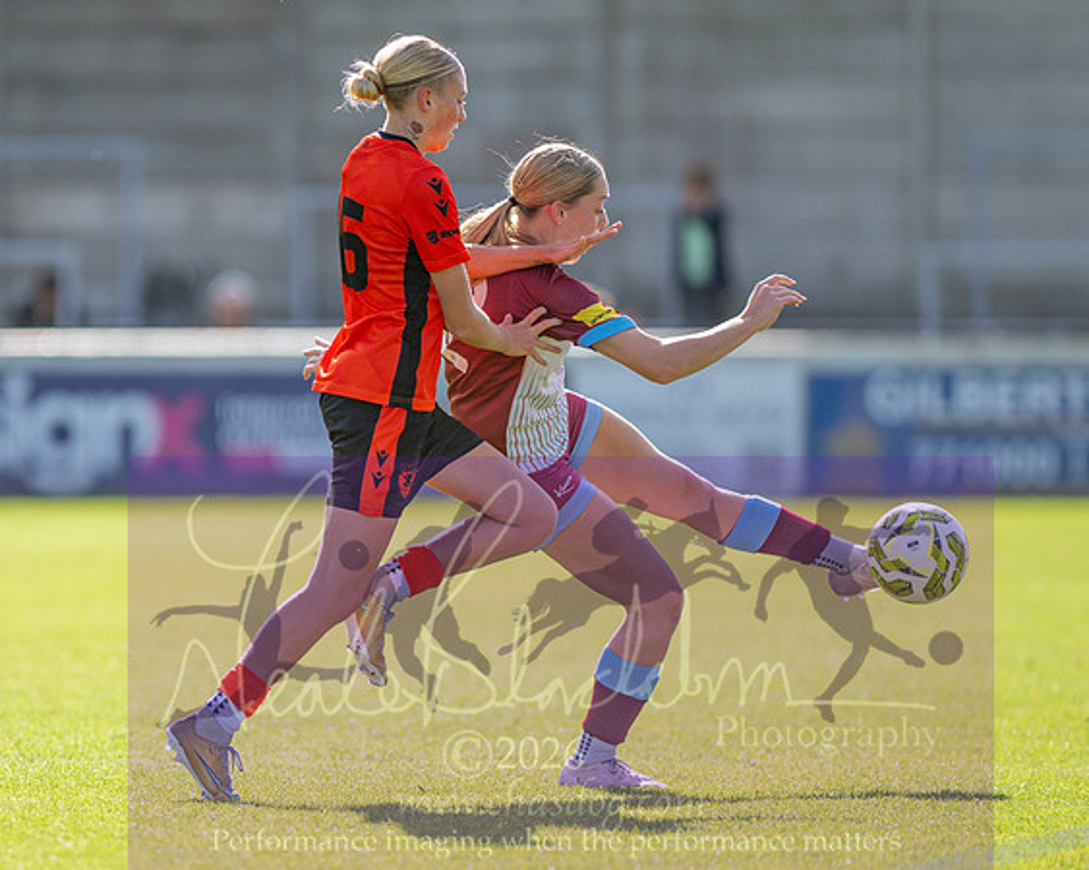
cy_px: 476
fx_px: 14829
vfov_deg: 3.4
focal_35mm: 460
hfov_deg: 4.2
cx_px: 329
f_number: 2.8
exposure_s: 1/3200
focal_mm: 300
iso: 200
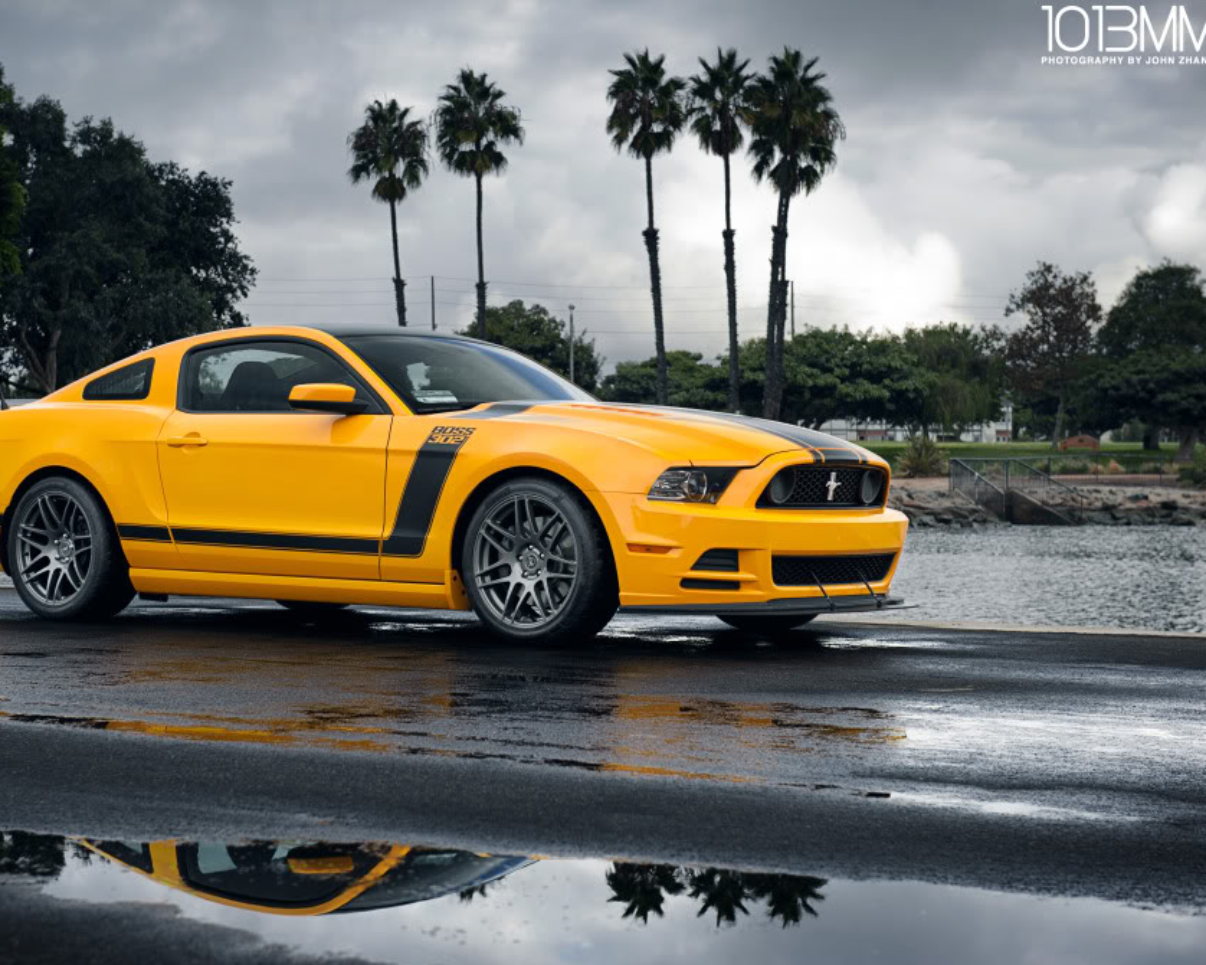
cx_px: 502
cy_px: 477
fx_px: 2534
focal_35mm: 71
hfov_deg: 26.7
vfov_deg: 21.5
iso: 200
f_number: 6.3
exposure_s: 1/60
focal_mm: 62
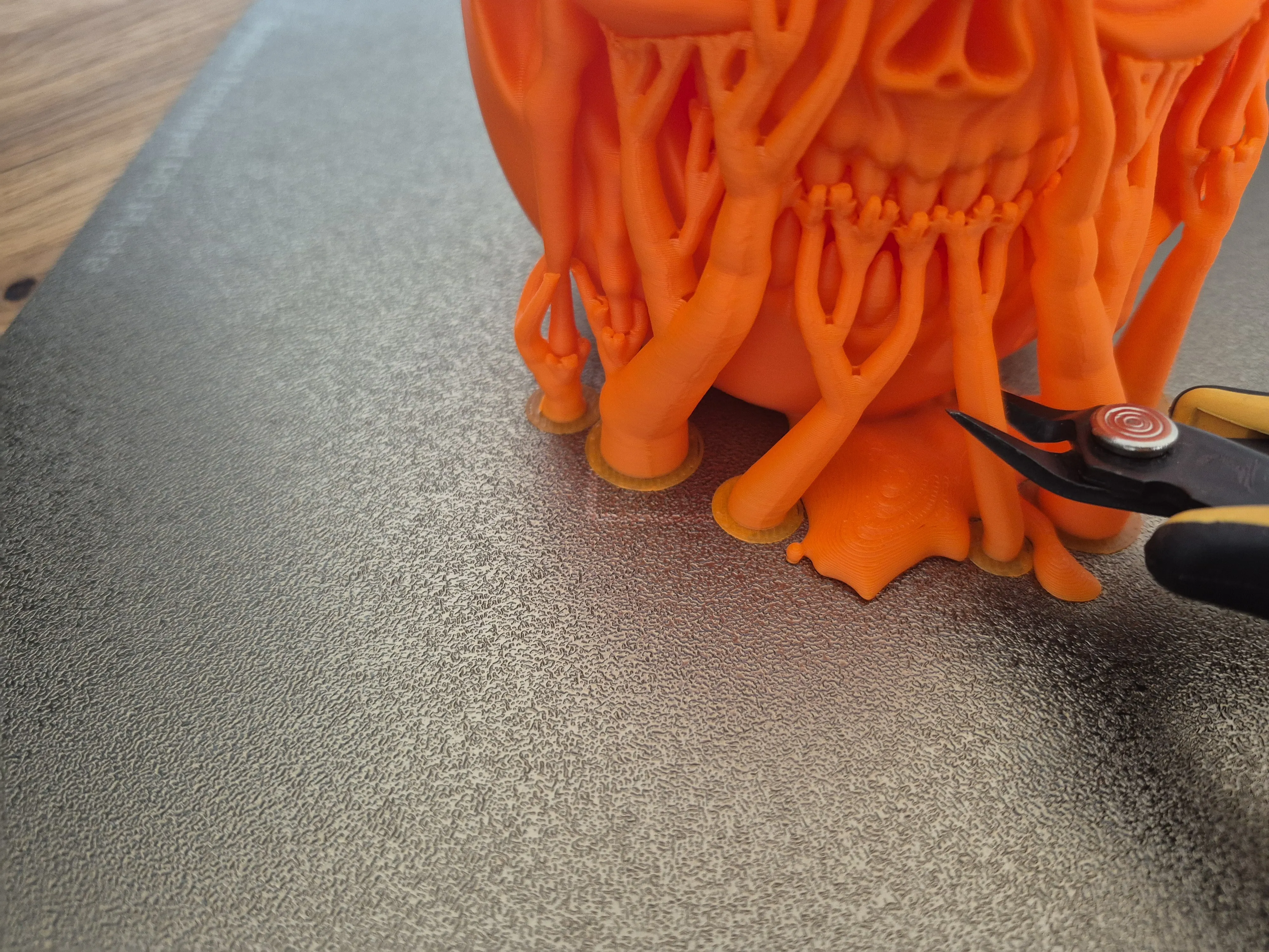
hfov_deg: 73.9
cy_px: 476
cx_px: 634
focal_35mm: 23
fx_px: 843
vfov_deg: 58.9
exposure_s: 1/100
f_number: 1.8
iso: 400
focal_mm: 5.4
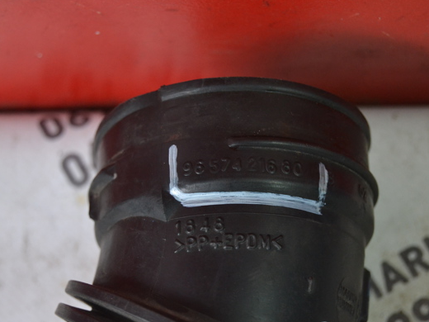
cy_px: 167
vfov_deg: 15.2
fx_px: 1209
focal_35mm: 98
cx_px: 213
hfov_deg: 20.1
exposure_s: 1/60
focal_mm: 55
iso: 1800
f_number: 5.6
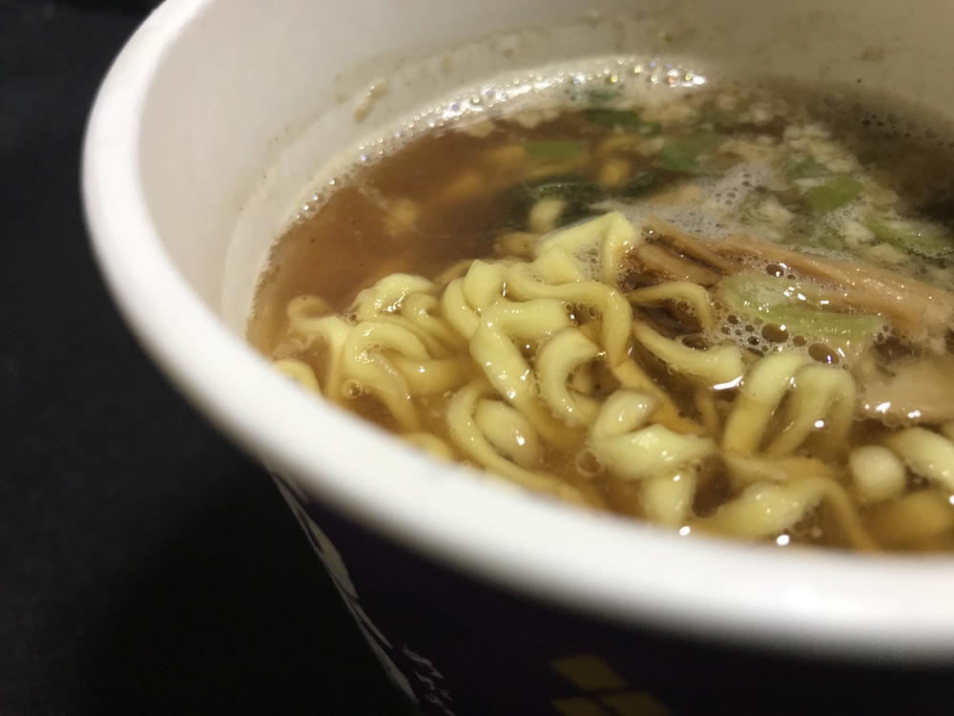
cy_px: 358
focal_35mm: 28
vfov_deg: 49.7
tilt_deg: -45.1
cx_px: 477
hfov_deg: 63.4
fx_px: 772
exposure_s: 1/30
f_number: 1.8
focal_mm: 3.99
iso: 100
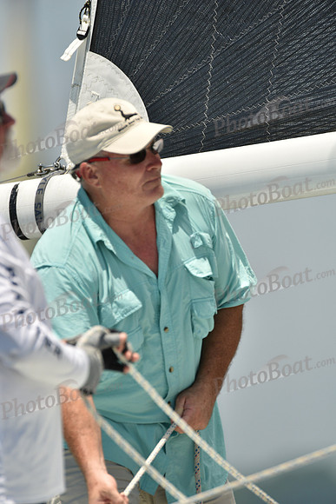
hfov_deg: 2.3
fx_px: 8394
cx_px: 168
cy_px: 252
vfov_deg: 3.4
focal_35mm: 600
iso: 320
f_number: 5.6
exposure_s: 1/3200
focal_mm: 600
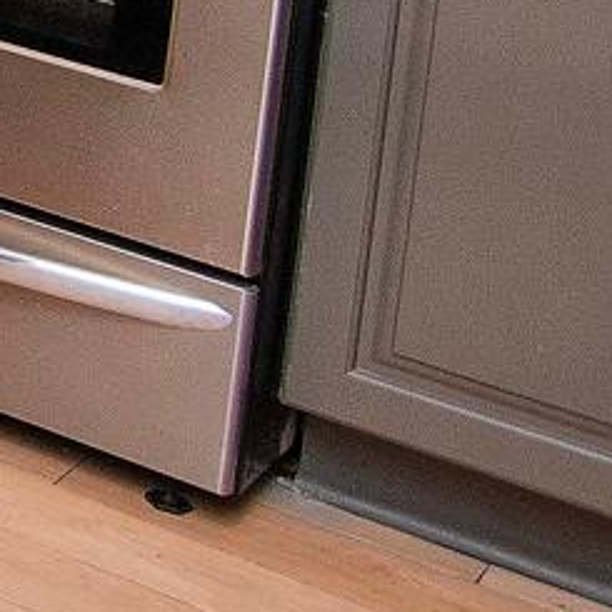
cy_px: -668
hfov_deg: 9.0
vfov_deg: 11.9
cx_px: -1559
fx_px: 2560
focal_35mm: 128
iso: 400
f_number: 5.6
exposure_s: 1/100
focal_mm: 12
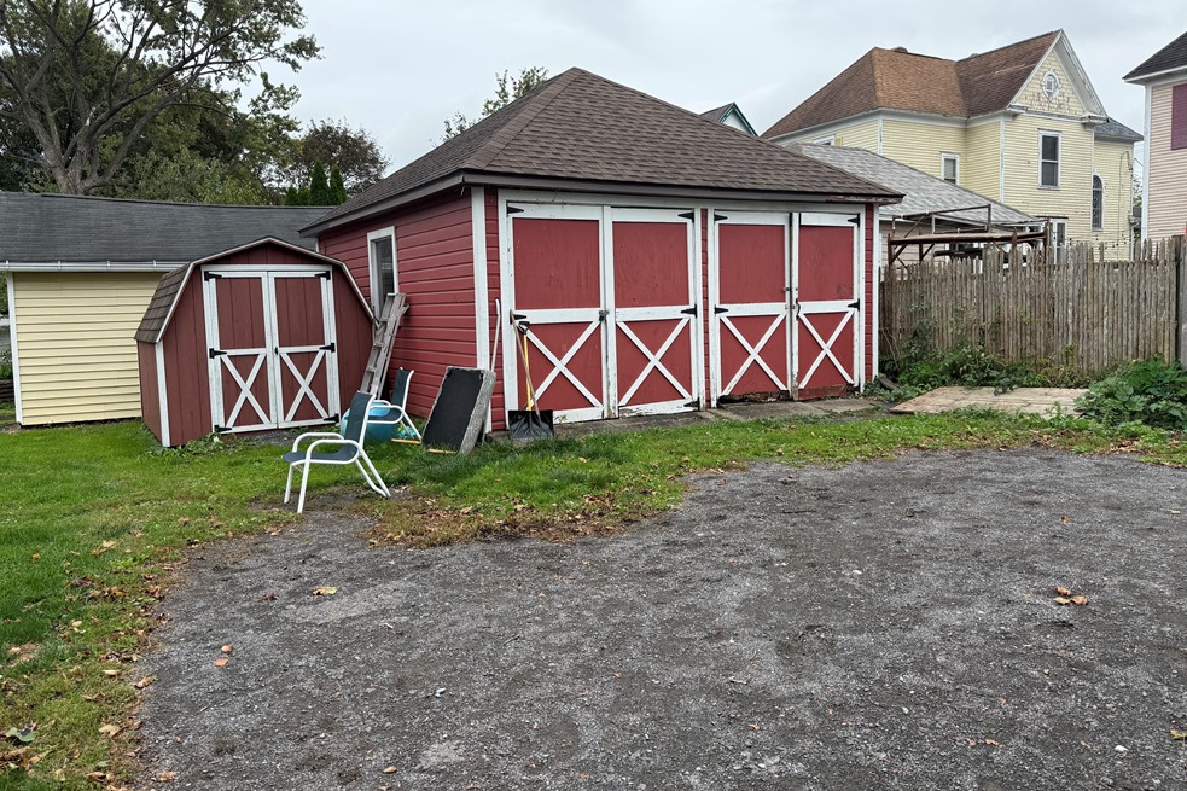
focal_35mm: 26
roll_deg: +1.0
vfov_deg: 49.5
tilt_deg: -4.3
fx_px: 857
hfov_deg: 69.4
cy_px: 372
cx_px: 581
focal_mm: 6.76
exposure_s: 1/1553
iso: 100
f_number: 1.78
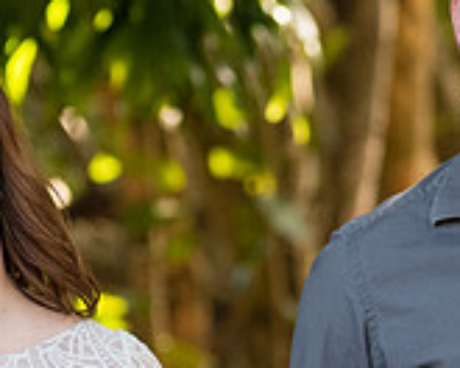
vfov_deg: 1.9
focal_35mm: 825
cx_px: 350
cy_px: 305
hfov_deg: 2.3
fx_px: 11232
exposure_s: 1/500
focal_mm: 165
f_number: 5
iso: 1100
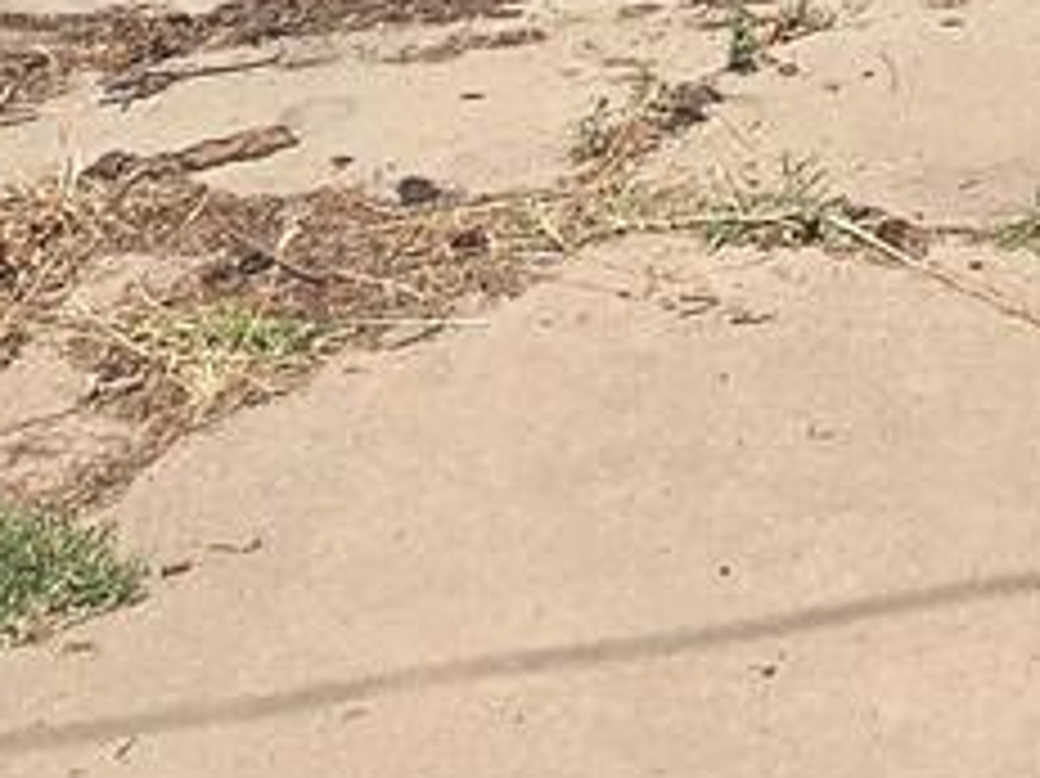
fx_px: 2703
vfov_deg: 11.9
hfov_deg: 18.7
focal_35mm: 90
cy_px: -1282
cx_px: 1643
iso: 50
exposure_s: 1/2204
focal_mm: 2.2
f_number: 2.2
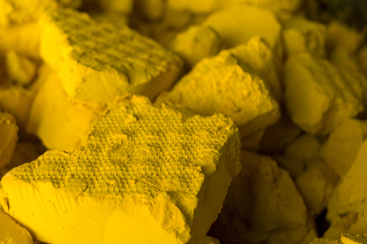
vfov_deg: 14.8
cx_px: 124
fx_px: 936
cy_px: 180
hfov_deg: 22.1
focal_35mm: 92
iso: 400
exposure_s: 1/80
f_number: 4.5
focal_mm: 35
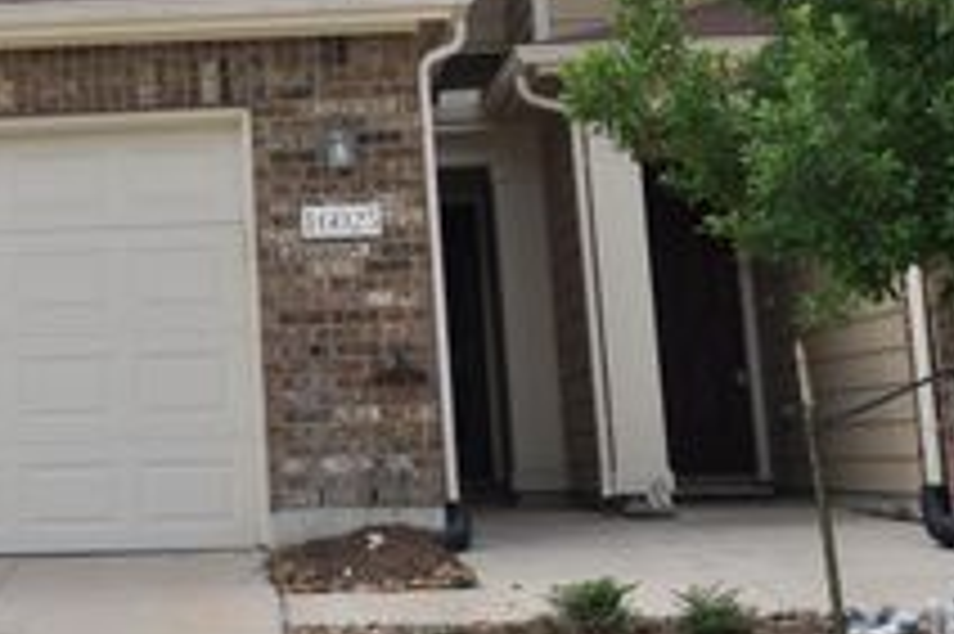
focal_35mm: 92
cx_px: -45
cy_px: -40
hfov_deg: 21.2
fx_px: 2436
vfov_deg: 14.5
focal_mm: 26
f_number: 11
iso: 200
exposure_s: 1/200
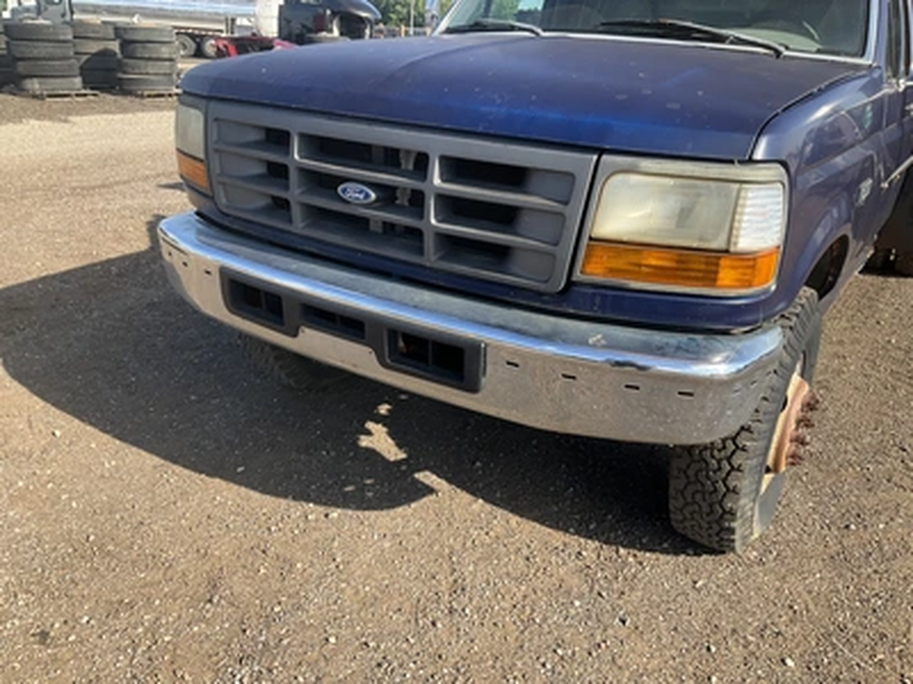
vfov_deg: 48.2
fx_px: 765
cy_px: 342
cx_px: 456
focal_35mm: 29
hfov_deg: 61.7
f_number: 1.8
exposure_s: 1/683
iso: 25
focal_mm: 3
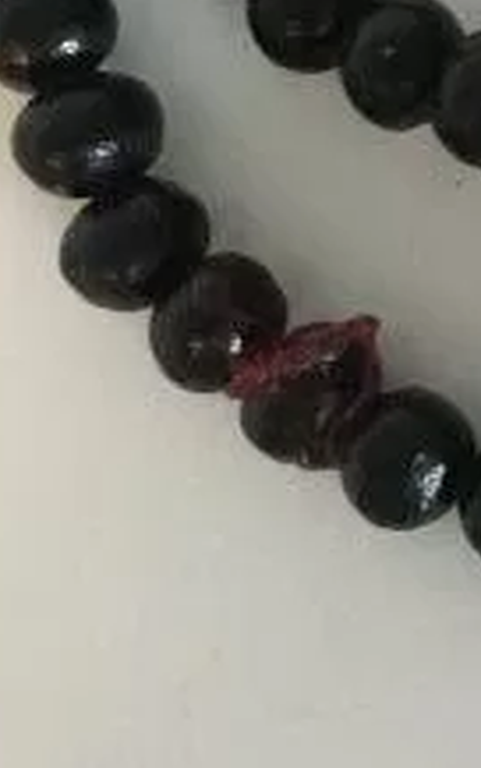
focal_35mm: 145
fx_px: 3035
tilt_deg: -79.7
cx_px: 1192
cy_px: -273
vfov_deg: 13.8
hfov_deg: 8.3
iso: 250
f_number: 2.2
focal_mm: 4.15
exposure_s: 1/17
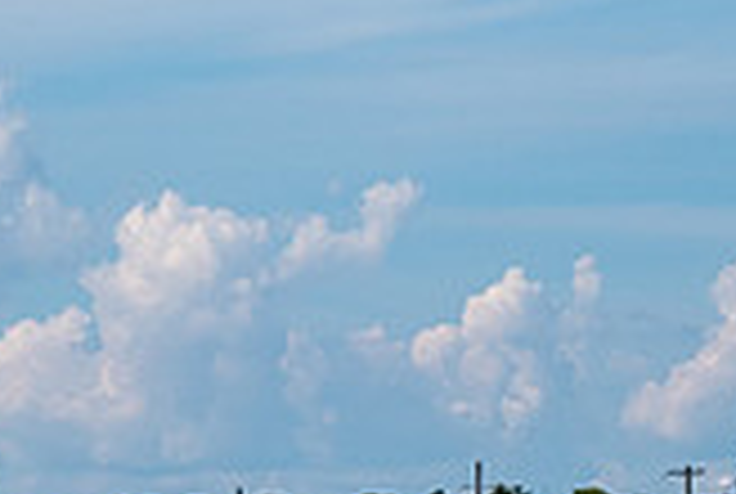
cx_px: 153
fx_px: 8848
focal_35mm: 432
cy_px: 573
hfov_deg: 4.8
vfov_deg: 3.2
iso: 160
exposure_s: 1/250
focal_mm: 80
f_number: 11
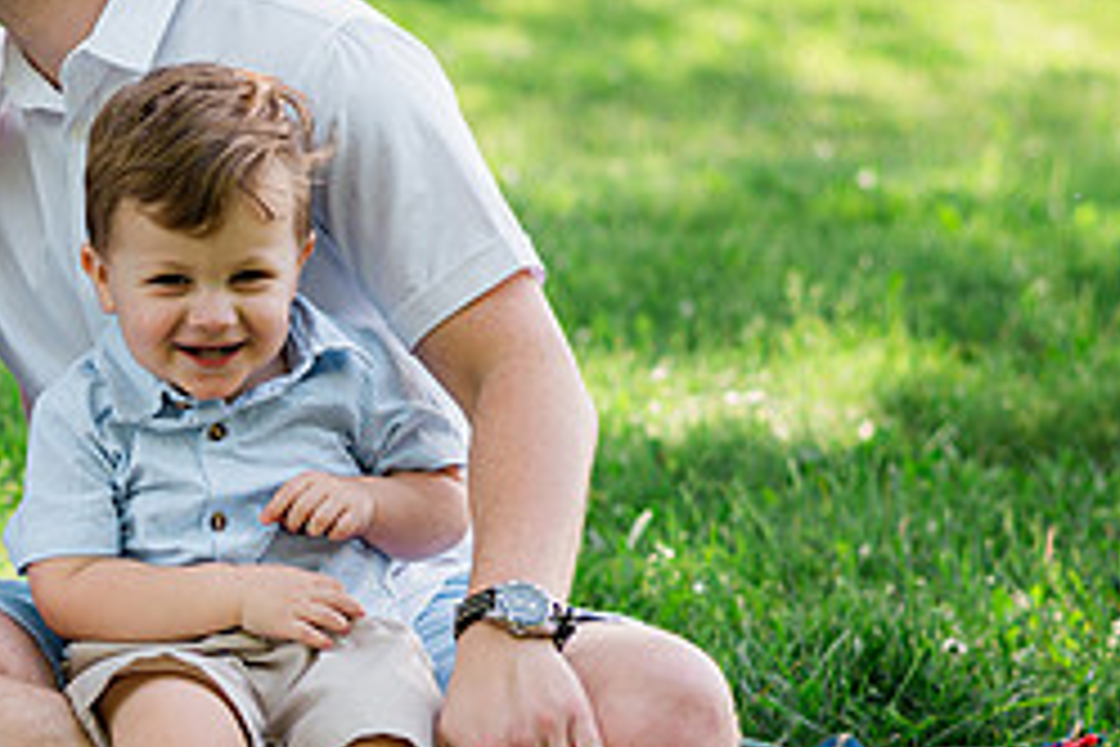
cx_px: -154
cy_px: 479
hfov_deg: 13.8
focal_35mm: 145
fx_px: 4511
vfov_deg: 9.5
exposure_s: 1/500
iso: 160
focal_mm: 58
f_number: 2.8
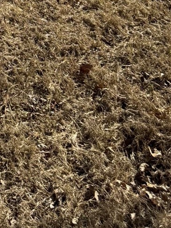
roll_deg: -0.2
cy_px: -141
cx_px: -53
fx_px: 625
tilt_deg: -13.8
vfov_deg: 17.8
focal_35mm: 95
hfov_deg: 14.9
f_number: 1.78
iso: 80
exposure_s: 1/5714
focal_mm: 6.76
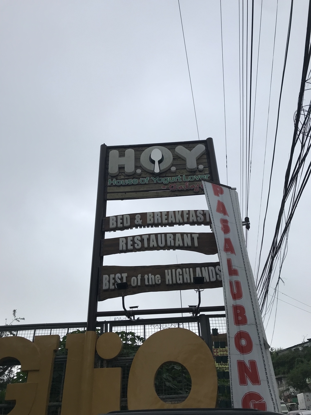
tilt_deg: +34.1
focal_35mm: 28
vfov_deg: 63.4
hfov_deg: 49.7
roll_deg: +1.9
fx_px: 335
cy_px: 208
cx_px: 156
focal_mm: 3.99
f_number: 1.8
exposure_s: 1/833
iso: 20
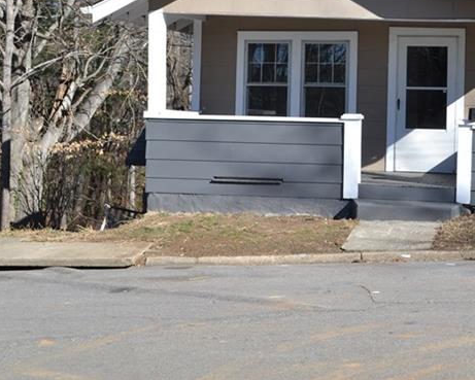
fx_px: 1055
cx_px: 426
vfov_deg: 20.1
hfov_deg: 24.7
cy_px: 40
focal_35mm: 75
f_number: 7.1
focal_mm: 24
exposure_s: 1/160
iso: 100
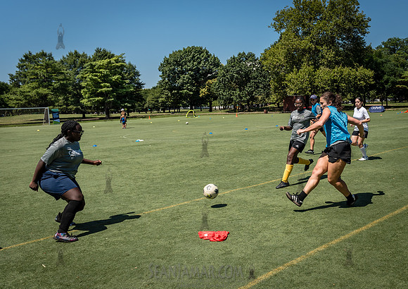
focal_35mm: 36
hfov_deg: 50.6
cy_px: 137
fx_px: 410
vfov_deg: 38.7
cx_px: 307
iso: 200
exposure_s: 1/2000
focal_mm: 24
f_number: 4
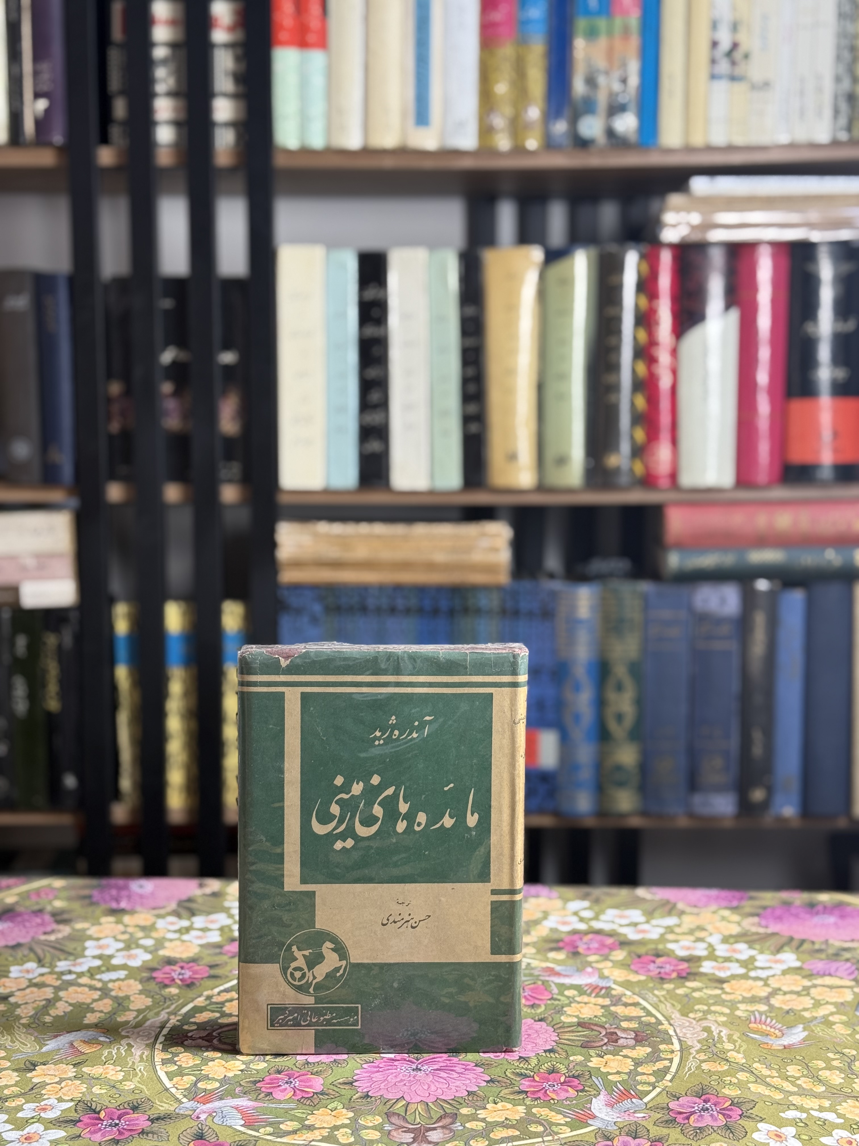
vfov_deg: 39.7
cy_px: 573
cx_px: 430
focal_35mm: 48
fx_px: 1588
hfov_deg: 30.3
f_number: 1.78
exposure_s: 1/50
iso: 64
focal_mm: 6.76
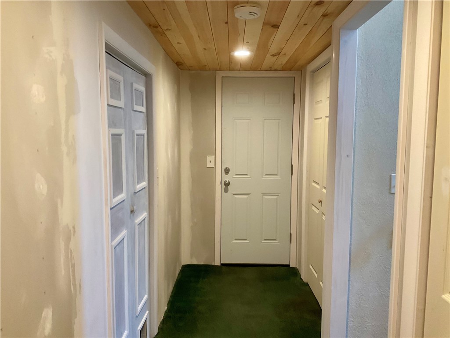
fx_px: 377
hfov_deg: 61.7
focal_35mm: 29
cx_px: 225
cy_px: 169
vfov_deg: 48.2
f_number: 1.8
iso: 100
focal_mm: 3
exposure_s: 1/60
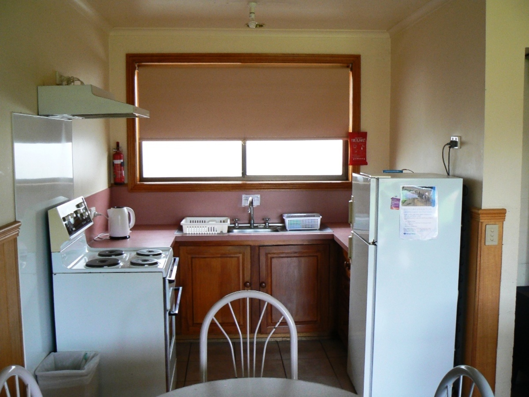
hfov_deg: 51.4
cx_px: 264
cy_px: 198
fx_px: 550
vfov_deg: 39.7
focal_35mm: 36
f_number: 2.8
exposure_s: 1/30
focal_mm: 6
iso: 160
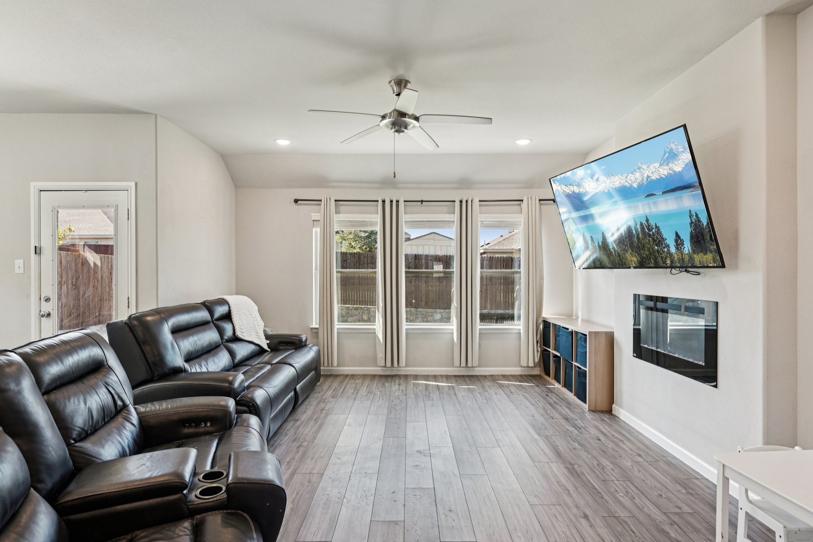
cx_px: 406
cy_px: 271
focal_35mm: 20
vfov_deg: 63.2
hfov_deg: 85.4
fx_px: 440
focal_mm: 19.5
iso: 400
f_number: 8
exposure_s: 1/30
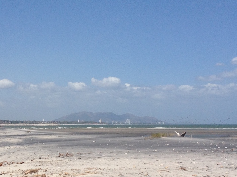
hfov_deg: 24.5
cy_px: 113
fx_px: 541
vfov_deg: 18.6
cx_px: 69
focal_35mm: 79
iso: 50
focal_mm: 4.28
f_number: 2.4
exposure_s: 1/3460
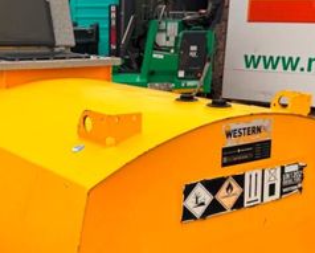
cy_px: 170
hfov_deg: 31.6
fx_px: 551
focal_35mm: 59
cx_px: 101
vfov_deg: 25.7
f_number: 1.78
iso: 80
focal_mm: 6.76
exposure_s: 1/1060
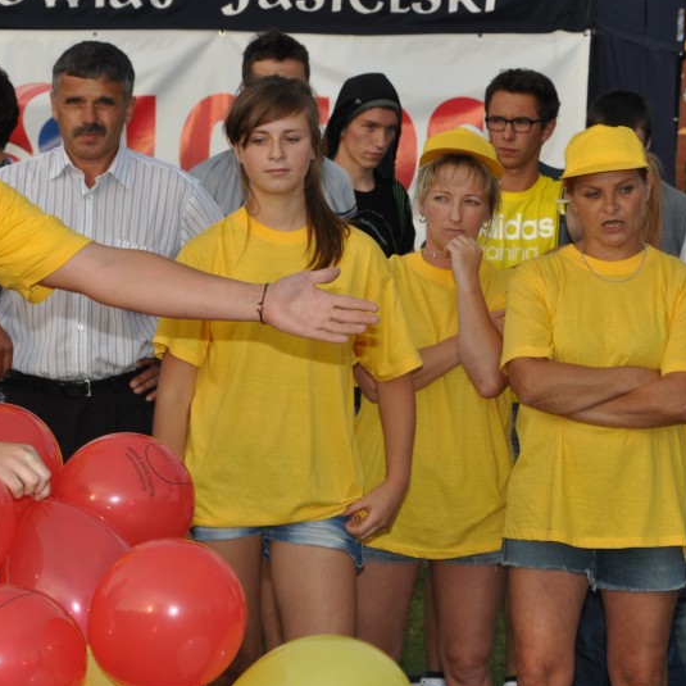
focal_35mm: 138
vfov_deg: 12.6
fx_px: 3094
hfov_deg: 12.6
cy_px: 306
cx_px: 244
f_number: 8
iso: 200
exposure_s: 1/200
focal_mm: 58
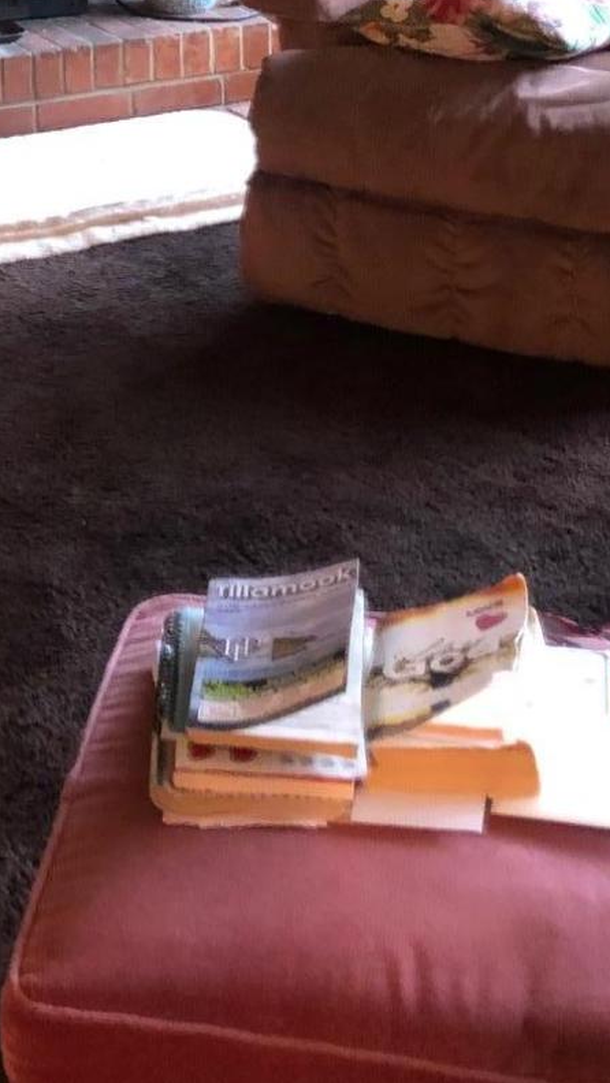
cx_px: 51
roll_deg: +0.0
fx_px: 2212
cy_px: -49
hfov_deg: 15.5
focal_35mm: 77
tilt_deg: -11.6
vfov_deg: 25.8
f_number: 1.8
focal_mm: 4
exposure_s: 1/5
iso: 80
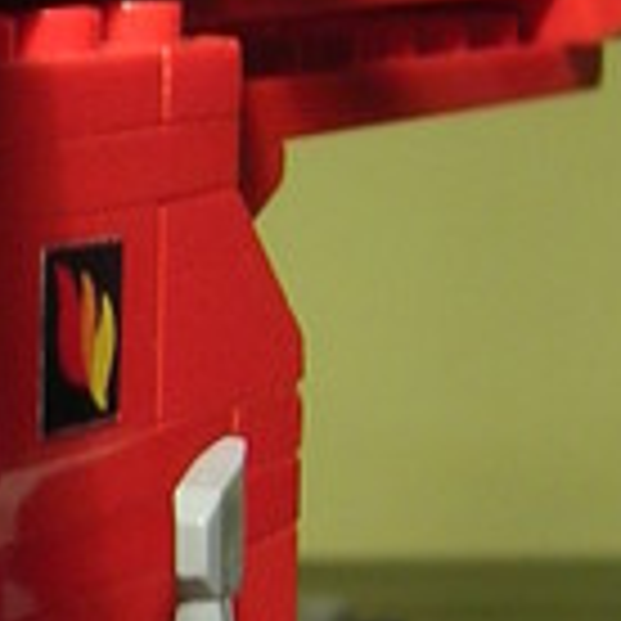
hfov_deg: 8.6
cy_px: 504
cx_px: -416
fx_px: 3978
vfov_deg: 8.9
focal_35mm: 196
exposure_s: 1/21
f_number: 2.9
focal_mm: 5.7
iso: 50
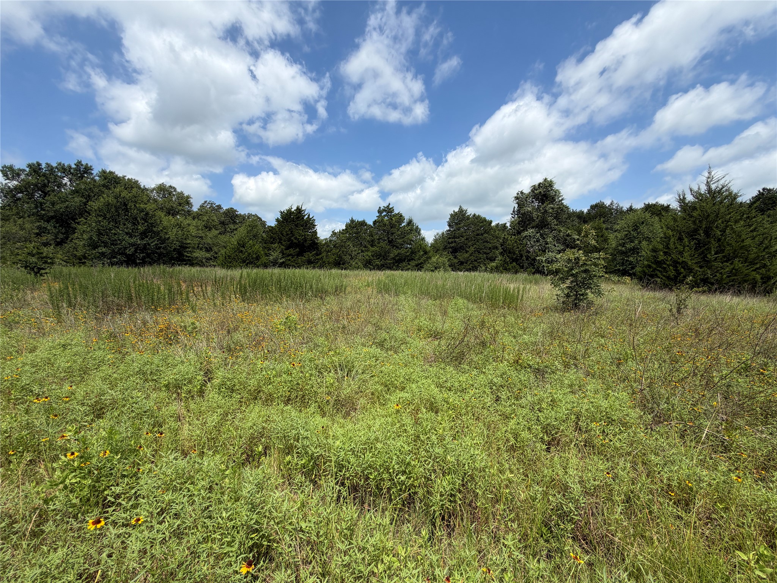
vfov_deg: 85.7
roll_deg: +0.7
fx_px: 314
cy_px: 292
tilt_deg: -4.1
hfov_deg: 102.1
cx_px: 388
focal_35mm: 14
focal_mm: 2.22
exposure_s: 1/928
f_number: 2.2
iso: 20
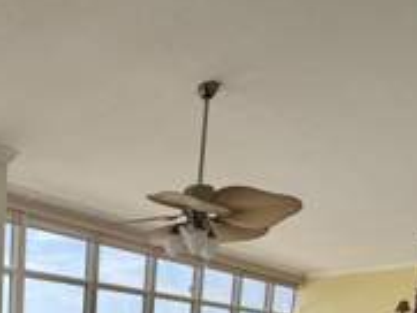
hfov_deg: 45.5
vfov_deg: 30.8
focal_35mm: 37
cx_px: 44
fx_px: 446
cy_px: 402
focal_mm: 2.22
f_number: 2.2
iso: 64
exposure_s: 1/494
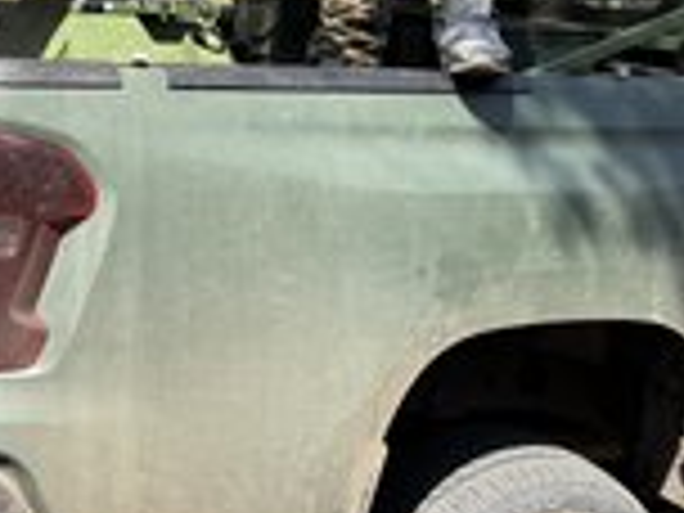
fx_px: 1245
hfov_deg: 29.6
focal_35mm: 63
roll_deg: -1.9
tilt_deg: +2.2
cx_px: 81
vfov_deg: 21.5
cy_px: -112
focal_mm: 6.76
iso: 80
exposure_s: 1/1560
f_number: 1.78
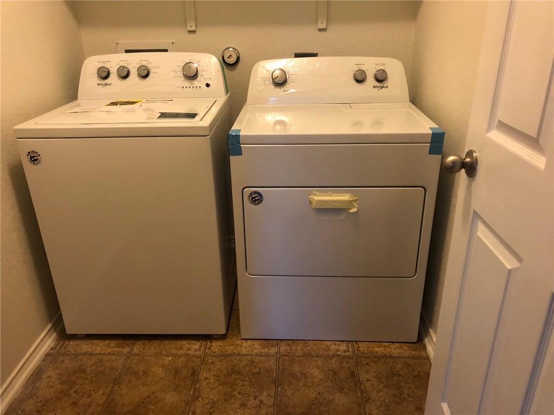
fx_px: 448
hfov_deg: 63.4
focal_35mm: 28
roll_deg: +2.3
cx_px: 277
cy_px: 208
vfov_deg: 49.7
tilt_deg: -24.0
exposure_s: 1/15
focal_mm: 4
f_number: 1.8
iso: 80
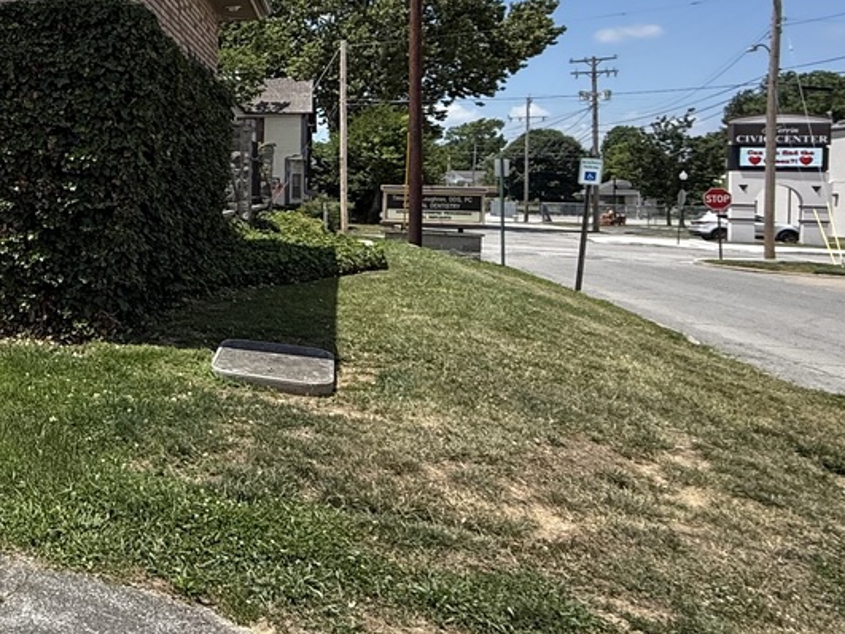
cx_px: -129
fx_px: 927
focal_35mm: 38
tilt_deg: +0.3
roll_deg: -1.3
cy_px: 170
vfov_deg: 36.9
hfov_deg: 38.5
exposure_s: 1/1167
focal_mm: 2.22
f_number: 2.2
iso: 50
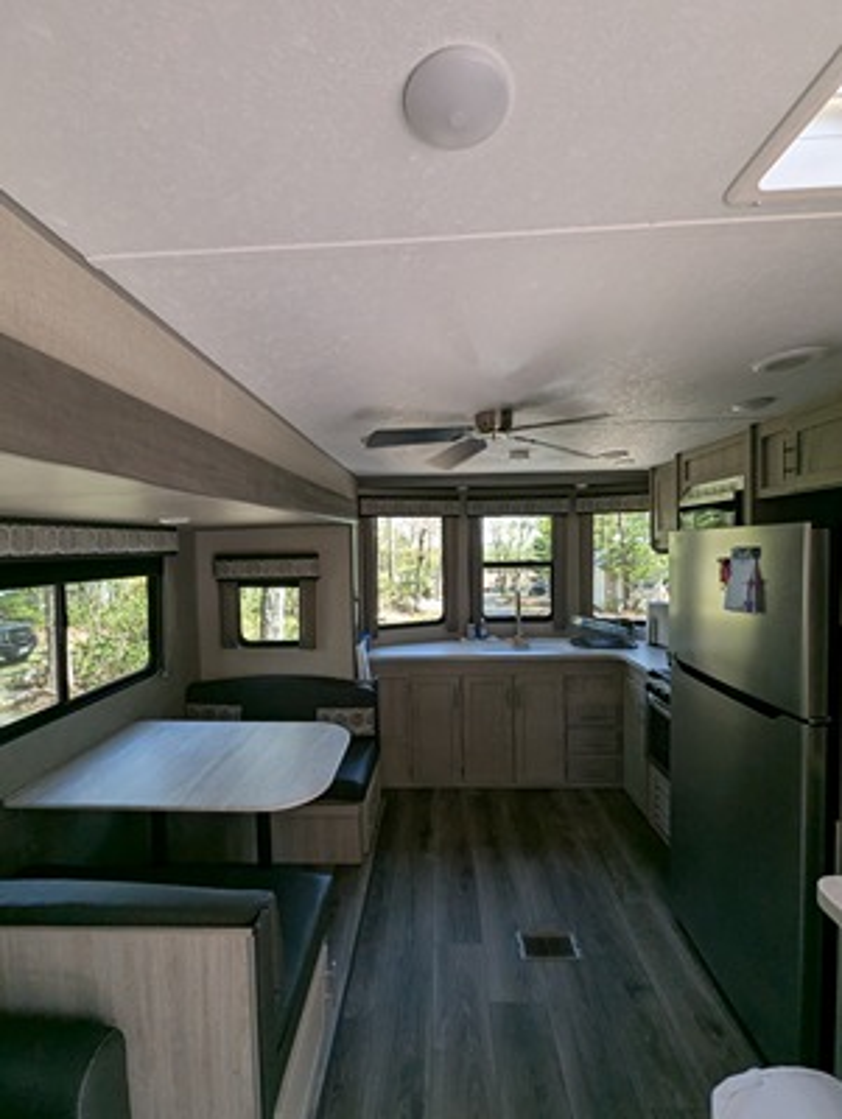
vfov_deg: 106.1
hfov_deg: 90.0
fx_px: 421
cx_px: 421
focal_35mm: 13
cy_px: 560
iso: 129
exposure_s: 1/123
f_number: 2.2
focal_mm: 1.95
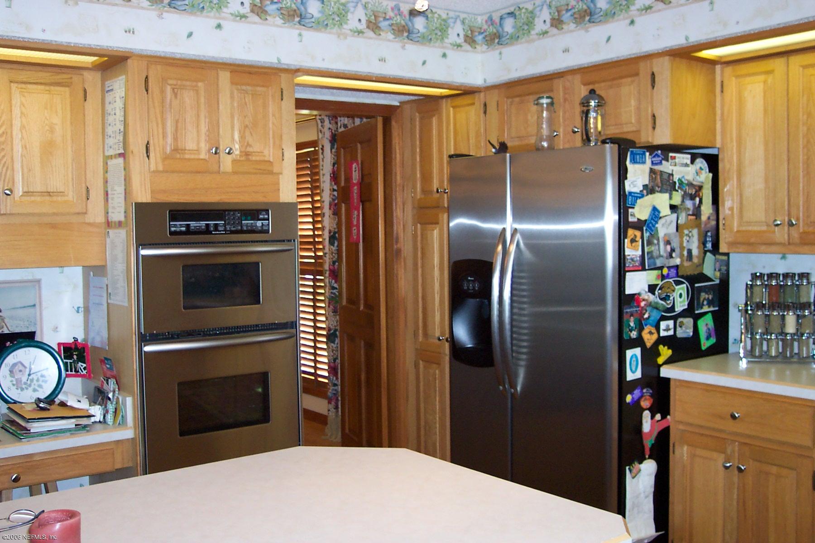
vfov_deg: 35.1
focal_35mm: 38
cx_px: 408
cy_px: 272
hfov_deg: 50.7
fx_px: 860
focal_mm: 8
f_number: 2.8
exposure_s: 1/30
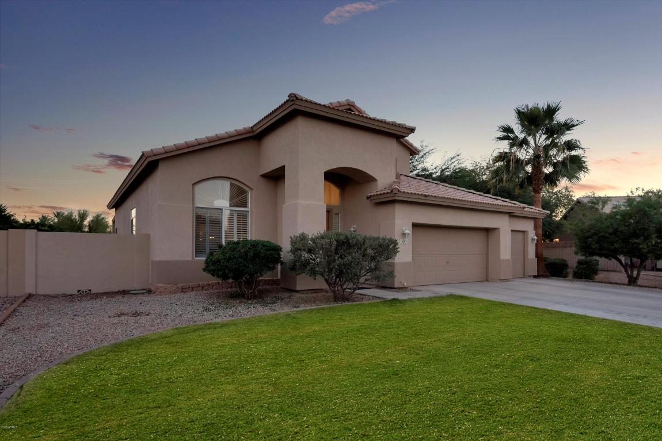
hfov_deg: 86.9
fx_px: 349
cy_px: 220
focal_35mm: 19
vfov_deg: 64.6
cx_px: 331
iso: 2500
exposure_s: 1/320
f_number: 7.1
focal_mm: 19
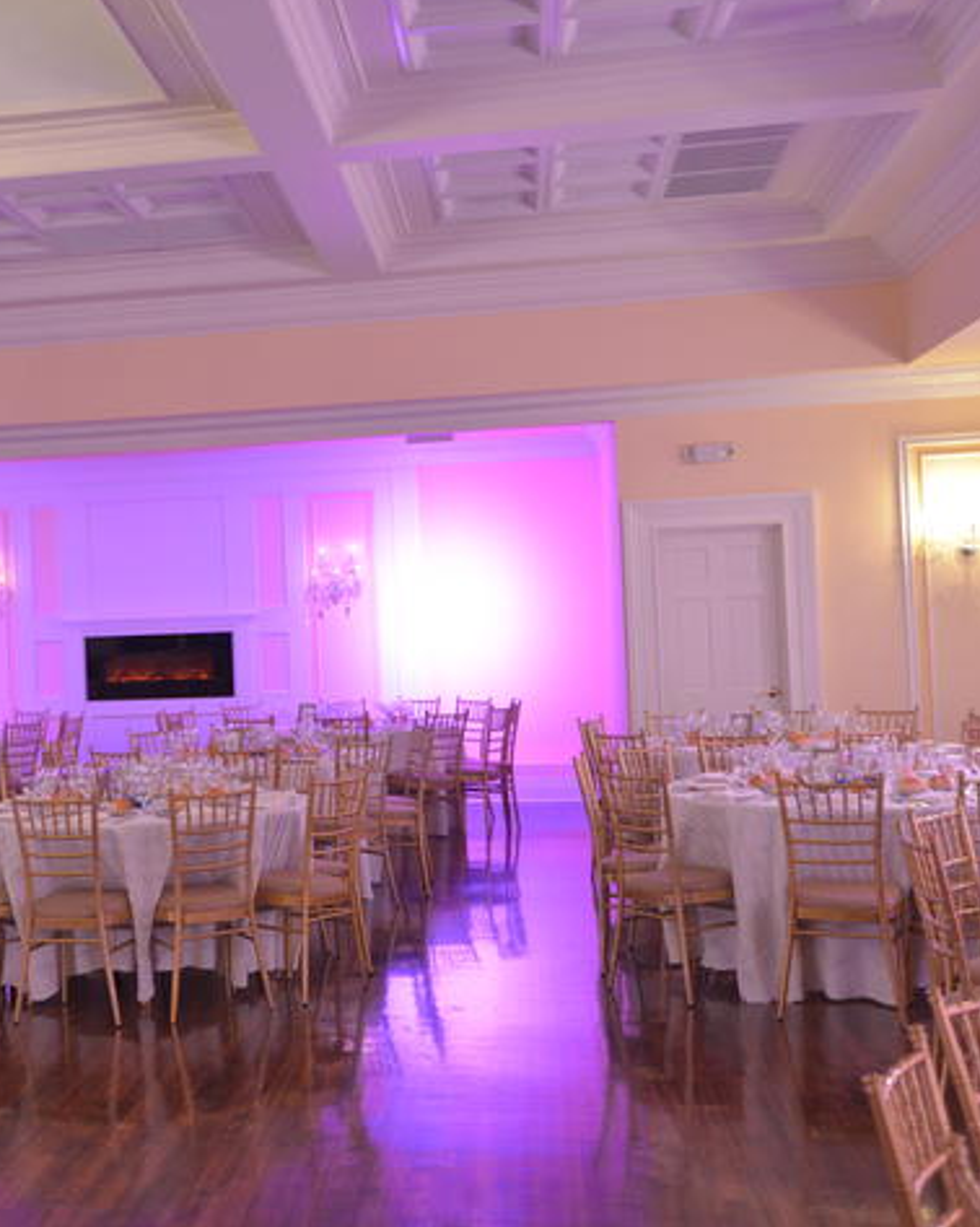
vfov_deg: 37.4
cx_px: 144
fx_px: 1814
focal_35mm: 50
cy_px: 607
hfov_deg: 29.3
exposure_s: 1/20
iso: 1250
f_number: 5
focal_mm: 35
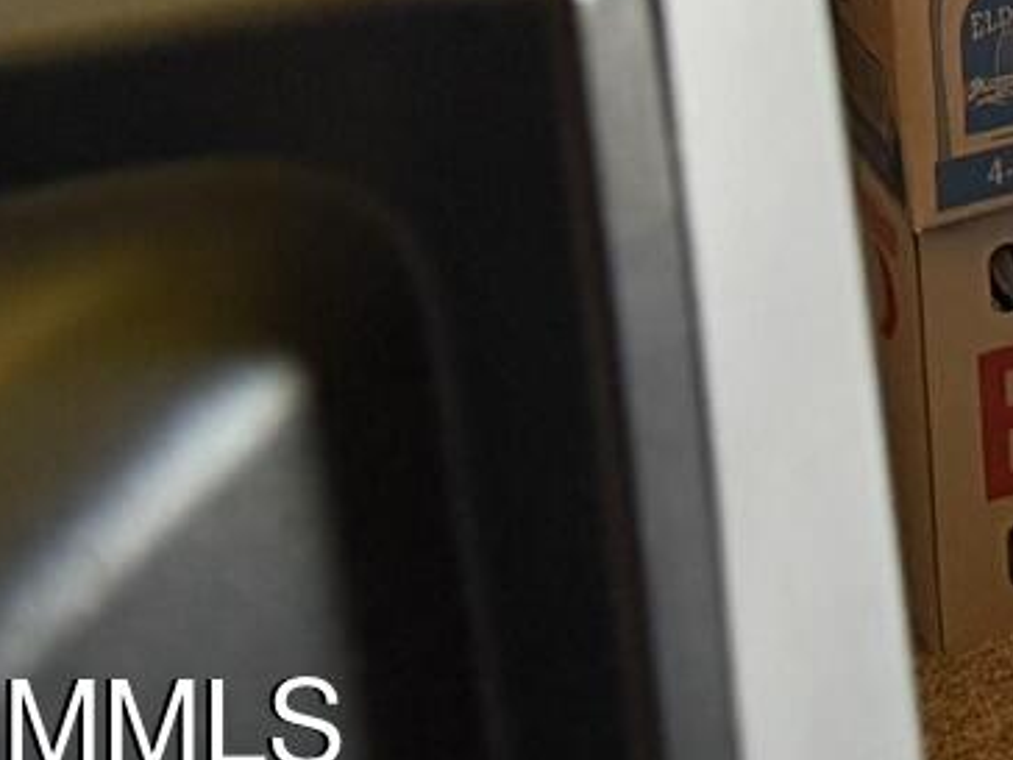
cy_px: -1219
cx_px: 2282
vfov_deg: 9.5
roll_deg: +2.3
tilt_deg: -3.3
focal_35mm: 135
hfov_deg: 12.2
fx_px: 3951
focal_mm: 6.76
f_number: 1.78
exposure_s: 1/60
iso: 500
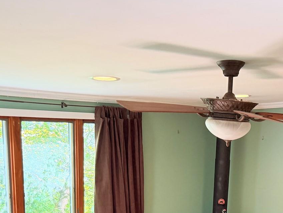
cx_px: 272
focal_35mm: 58
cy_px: 249
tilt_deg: -15.7
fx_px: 474
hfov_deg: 31.1
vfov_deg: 23.3
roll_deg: -4.7
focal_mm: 6.76
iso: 320
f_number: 1.78
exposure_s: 1/120
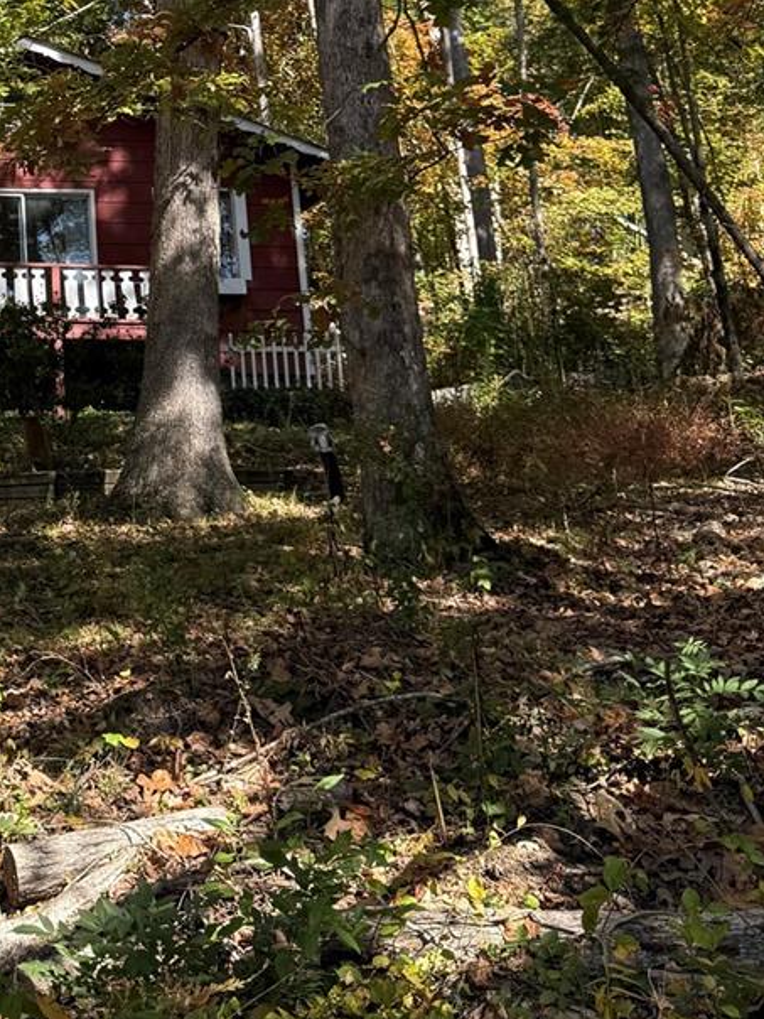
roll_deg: +0.7
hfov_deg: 22.4
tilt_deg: +16.1
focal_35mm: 61
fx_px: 1795
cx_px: -125
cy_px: 214
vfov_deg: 30.9
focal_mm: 6.76
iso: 80
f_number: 1.78
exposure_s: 1/858
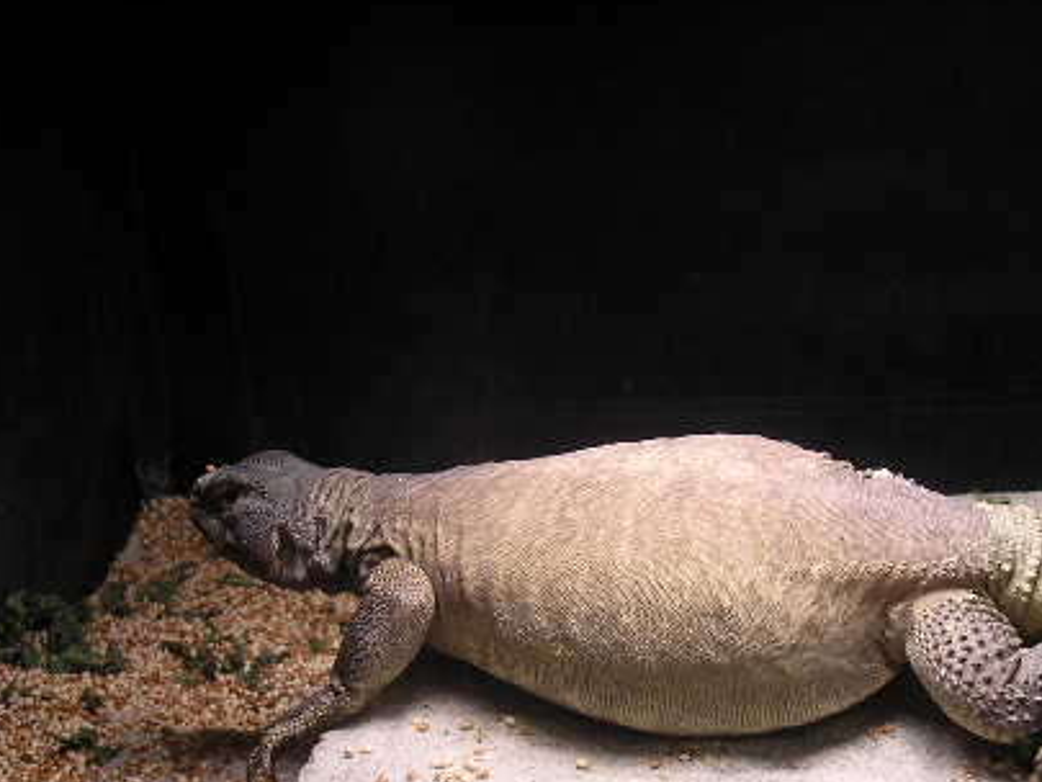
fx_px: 1807
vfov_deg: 24.2
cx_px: 700
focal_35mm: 60
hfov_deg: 31.9
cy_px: 561
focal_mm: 5.8
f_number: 2.8
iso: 100
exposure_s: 1/73.8
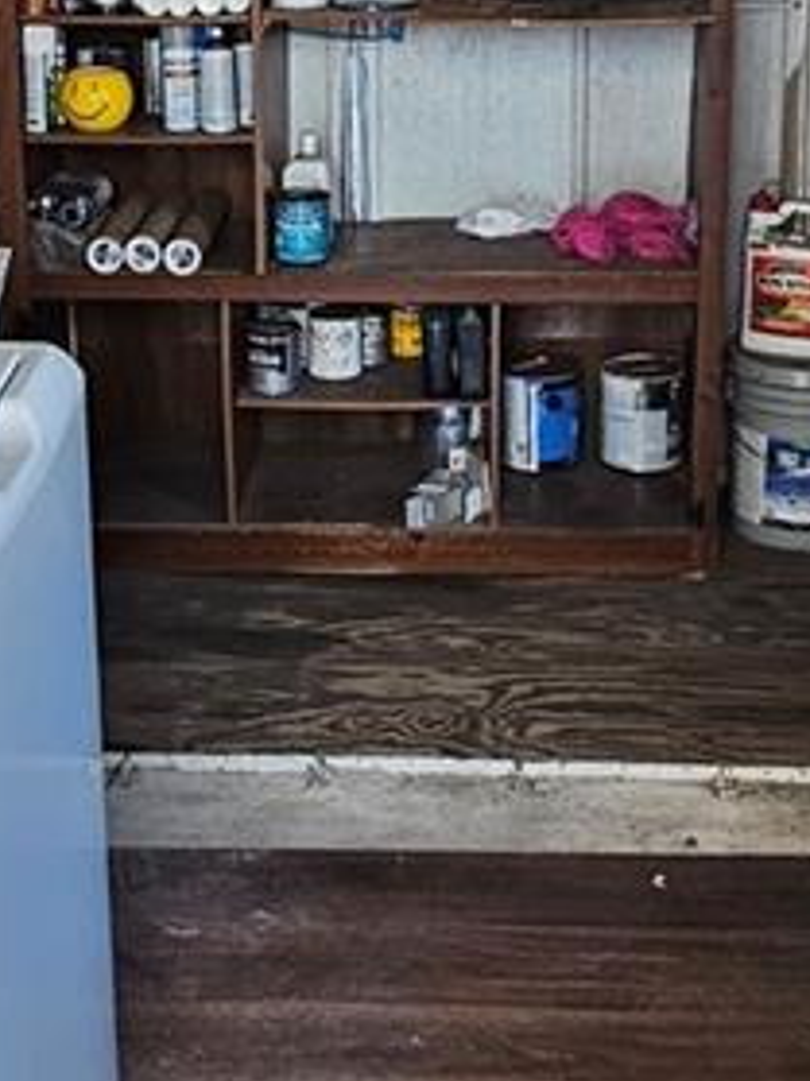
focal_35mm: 56
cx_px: 333
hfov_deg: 26.0
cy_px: 244
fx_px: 1749
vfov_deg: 33.5
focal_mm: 2.2
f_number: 2.2
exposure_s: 1/60.2
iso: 160
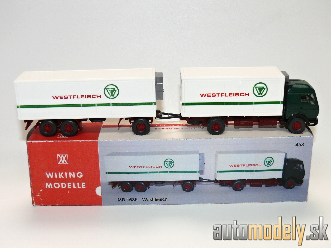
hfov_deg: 37.5
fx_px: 488
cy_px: 124
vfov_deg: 28.6
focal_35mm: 51
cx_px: 166
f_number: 4
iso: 100
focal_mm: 9.3
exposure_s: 1/30
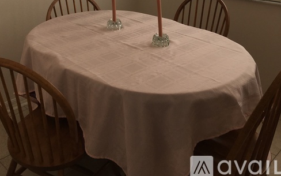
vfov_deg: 28.1
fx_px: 322
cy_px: -14
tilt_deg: -11.2
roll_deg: +0.4
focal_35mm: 42
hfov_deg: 47.2
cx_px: 139
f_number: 2.2
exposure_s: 1/342
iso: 25
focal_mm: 4.15
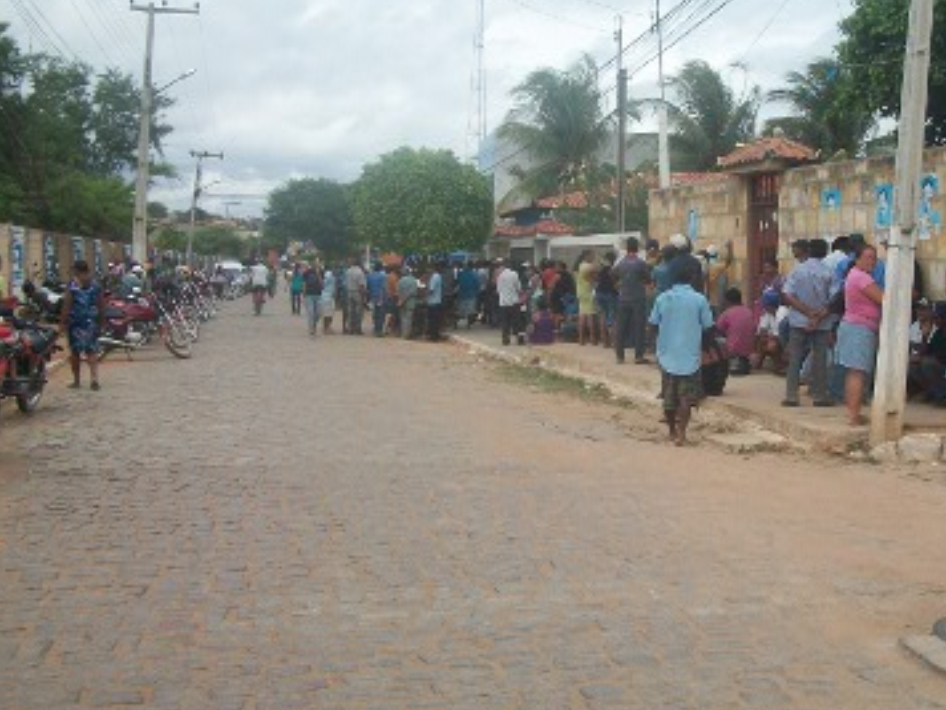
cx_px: 606
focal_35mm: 45
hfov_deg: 41.7
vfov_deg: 32.0
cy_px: 270
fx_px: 1230
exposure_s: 1/400
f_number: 5.5
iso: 80
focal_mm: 5.7
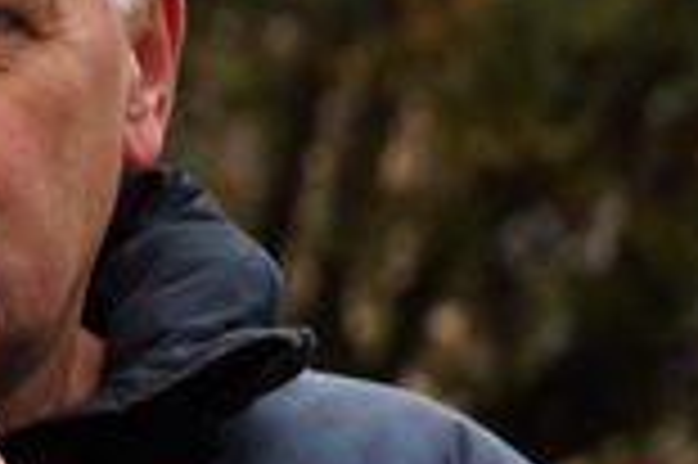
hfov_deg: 4.3
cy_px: -25
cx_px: -721
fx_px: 9181
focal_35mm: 474
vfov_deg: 2.9
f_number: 5.6
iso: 100
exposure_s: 1/125
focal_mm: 70
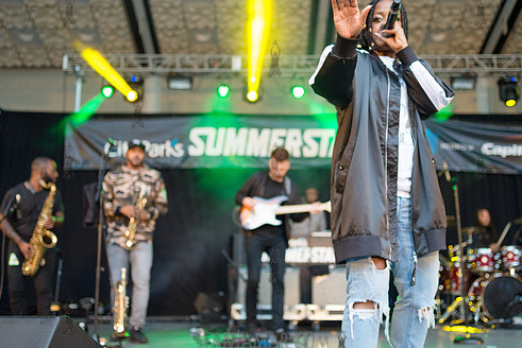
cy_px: 161
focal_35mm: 44
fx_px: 638
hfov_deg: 44.5
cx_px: 274
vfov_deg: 30.5
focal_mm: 35
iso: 2000
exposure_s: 1/400
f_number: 2.8
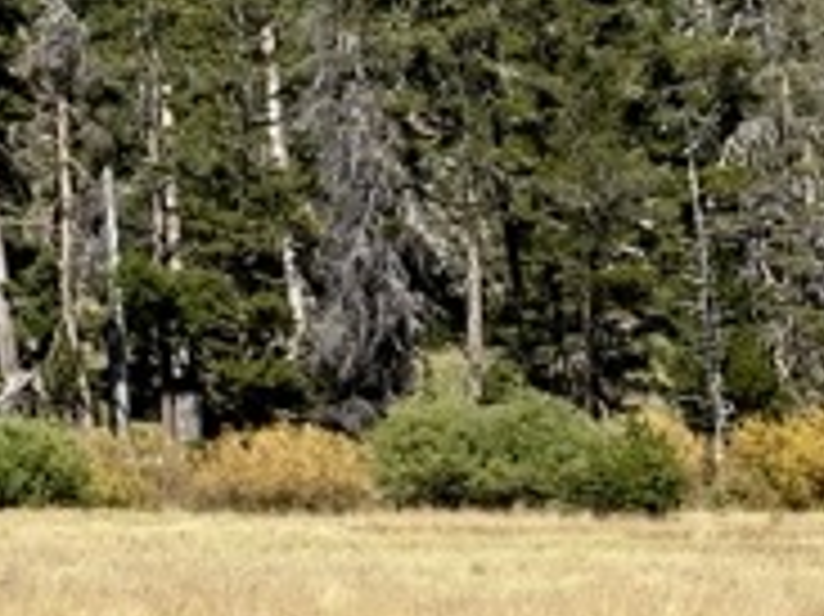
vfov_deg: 8.7
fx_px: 3996
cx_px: -1603
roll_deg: -1.1
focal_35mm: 168
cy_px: -198
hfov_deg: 9.4
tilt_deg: +8.5
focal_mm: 6.76
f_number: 1.78
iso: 80
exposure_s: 1/4405
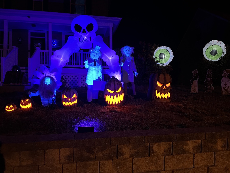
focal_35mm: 26
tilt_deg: +0.6
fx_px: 173
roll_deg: -0.7
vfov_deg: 53.1
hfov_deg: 67.3
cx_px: 115
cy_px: 86
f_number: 1.6
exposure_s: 1/30
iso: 1000
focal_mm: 5.1
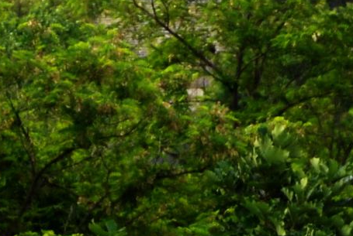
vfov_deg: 2.5
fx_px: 5441
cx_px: 1002
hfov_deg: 3.6
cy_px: -453
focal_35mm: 554
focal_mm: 60
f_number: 7.1
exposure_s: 1/200
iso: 100
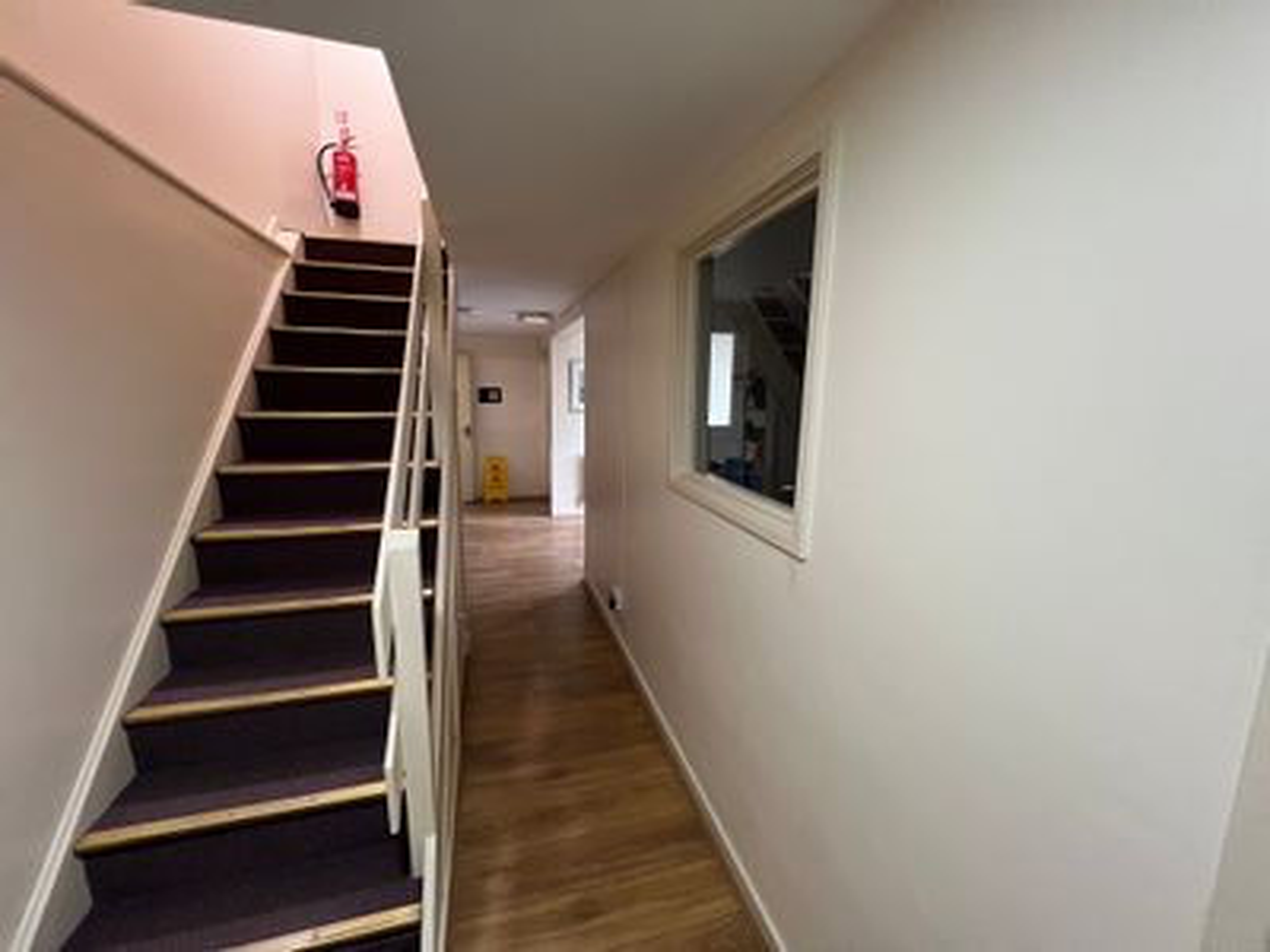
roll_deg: -1.1
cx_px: 635
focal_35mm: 13
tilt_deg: -9.9
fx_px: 477
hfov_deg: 106.2
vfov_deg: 89.9
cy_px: 476
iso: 320
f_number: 1.8
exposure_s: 1/50
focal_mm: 1.57
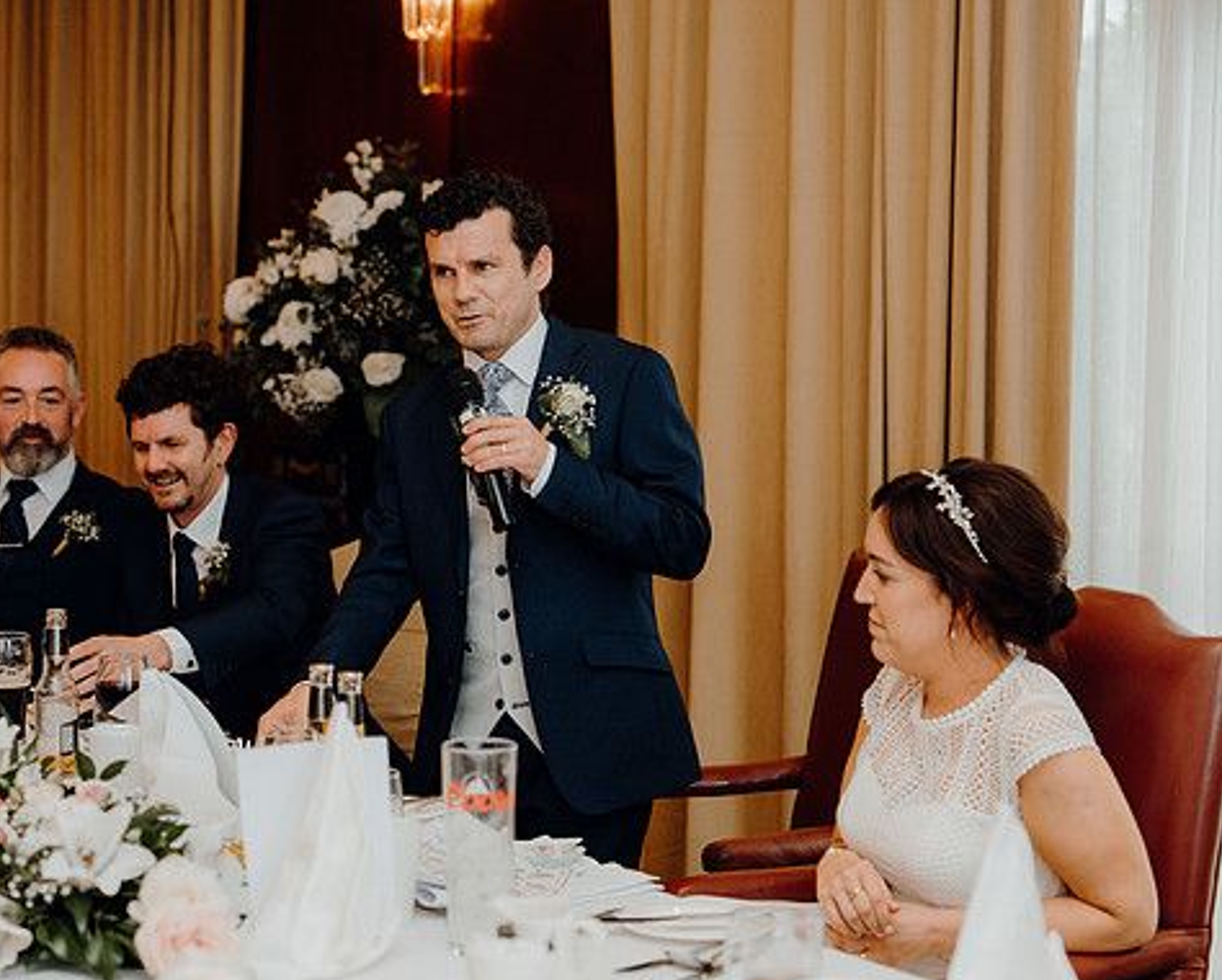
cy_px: 489
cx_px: 534
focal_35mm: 70
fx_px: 2534
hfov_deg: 27.1
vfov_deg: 21.9
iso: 1250
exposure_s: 1/200
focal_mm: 61
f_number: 2.8
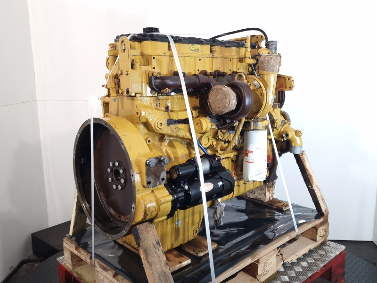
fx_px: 250
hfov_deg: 73.9
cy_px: 142
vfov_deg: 58.9
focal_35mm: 23
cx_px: 188
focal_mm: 6.4
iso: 80
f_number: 1.8
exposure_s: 1/50
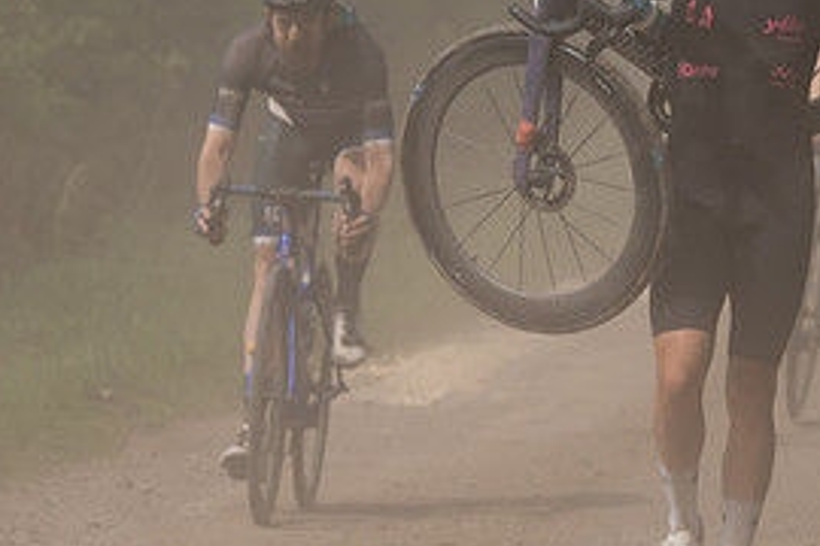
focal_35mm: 406
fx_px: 9247
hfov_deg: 5.1
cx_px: -98
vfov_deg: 3.4
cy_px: 49
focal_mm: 122
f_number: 5
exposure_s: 1/1000
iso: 160
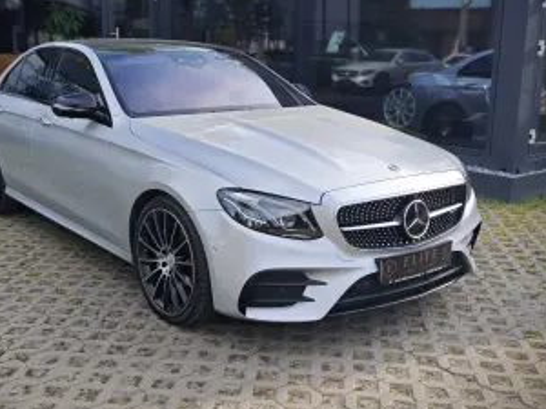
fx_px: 662
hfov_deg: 44.6
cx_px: 222
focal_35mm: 42
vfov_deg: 34.3
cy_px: 198
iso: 50
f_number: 1.4
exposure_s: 1/1173
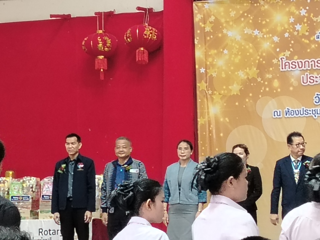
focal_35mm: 178
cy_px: 120
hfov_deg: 11.1
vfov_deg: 8.3
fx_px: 1645
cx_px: 160
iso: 694
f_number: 1.75
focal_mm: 5.25
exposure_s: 1/33.3
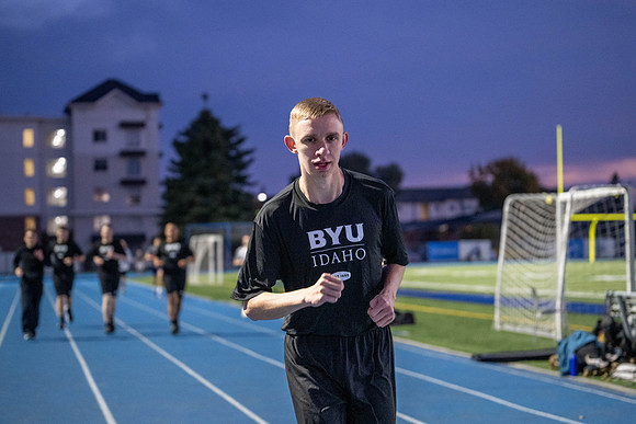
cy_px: 227
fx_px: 1502
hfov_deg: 23.9
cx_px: 319
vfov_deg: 16.1
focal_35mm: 85
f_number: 2.8
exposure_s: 1/200
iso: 2500
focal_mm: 70
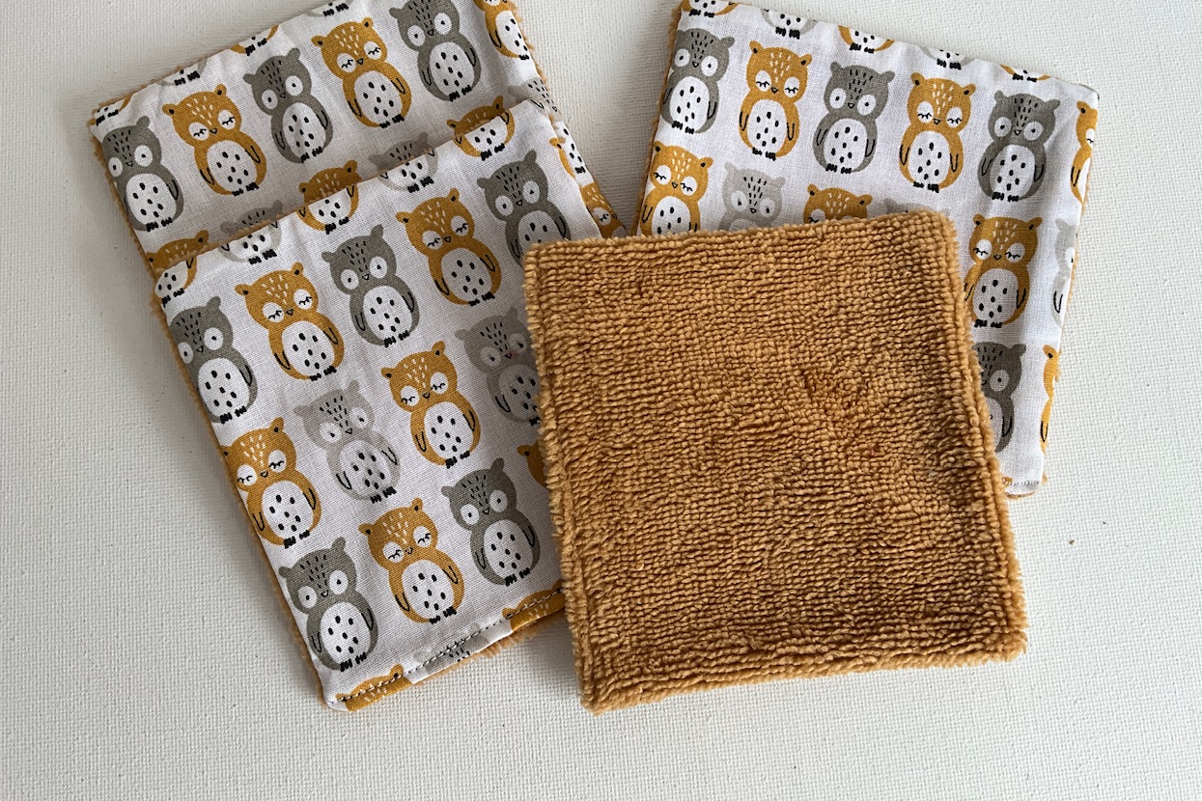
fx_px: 1035
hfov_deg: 60.3
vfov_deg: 42.2
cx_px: 598
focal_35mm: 31
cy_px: 343
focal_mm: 3
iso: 20
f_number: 1.8
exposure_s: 1/167
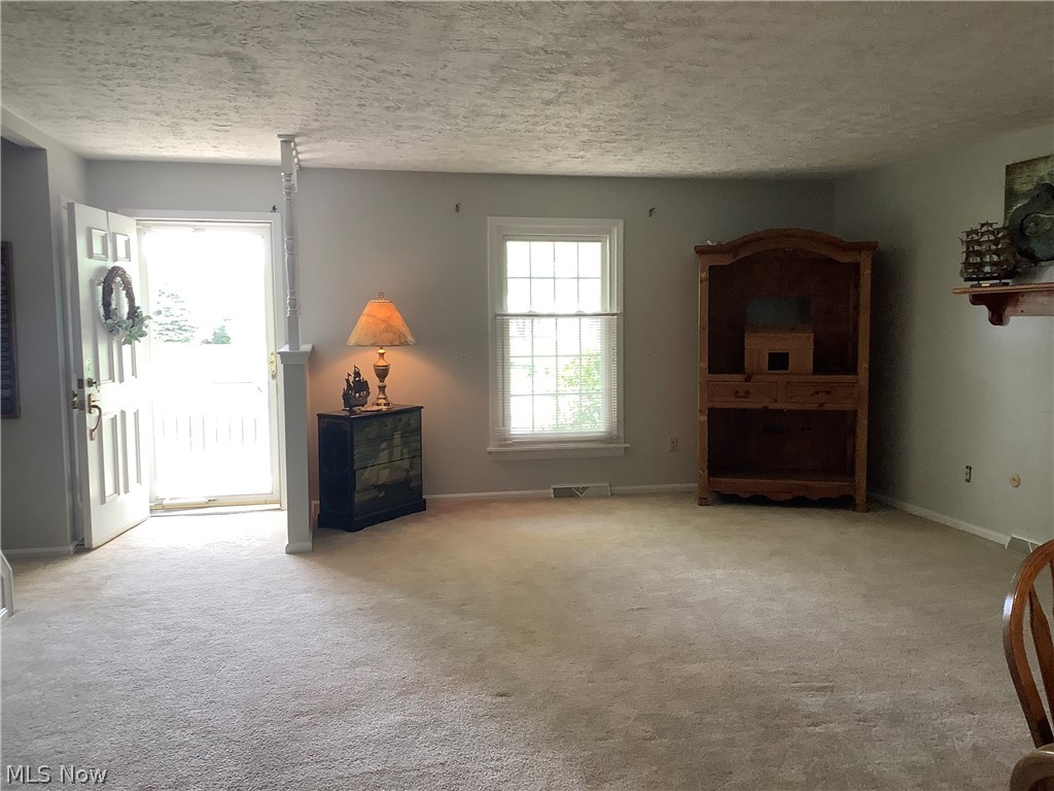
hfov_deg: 58.4
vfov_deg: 45.4
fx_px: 944
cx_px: 527
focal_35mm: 31
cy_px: 396
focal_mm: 3.3
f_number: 2.4
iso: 80
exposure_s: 1/60
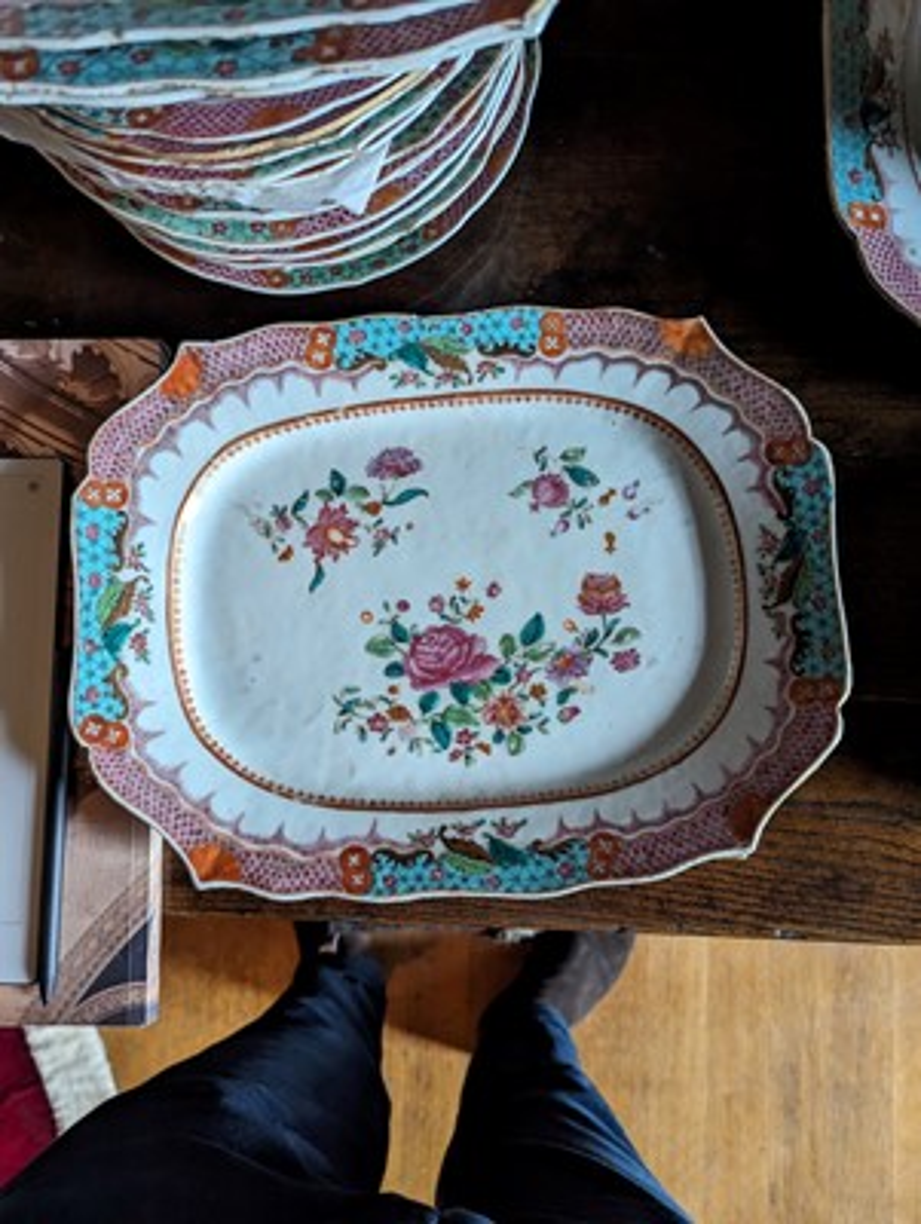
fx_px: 850
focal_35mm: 24
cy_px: 612
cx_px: 460
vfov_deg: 71.5
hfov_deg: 56.9
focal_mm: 6.81
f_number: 1.85
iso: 946
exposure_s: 1/100
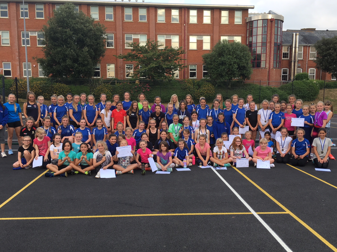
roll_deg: -0.2
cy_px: 131
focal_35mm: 32
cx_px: 169
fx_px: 312
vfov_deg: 44.1
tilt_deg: -5.9
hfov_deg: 56.8
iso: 25
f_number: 2.2
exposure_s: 1/304
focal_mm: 4.15
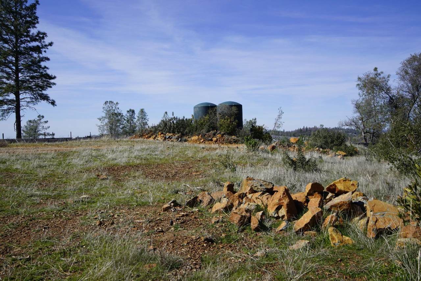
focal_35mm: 35
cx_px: 210
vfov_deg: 37.8
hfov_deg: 54.4
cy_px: 140
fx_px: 409
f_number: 14
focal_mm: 35
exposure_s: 1/125
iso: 100
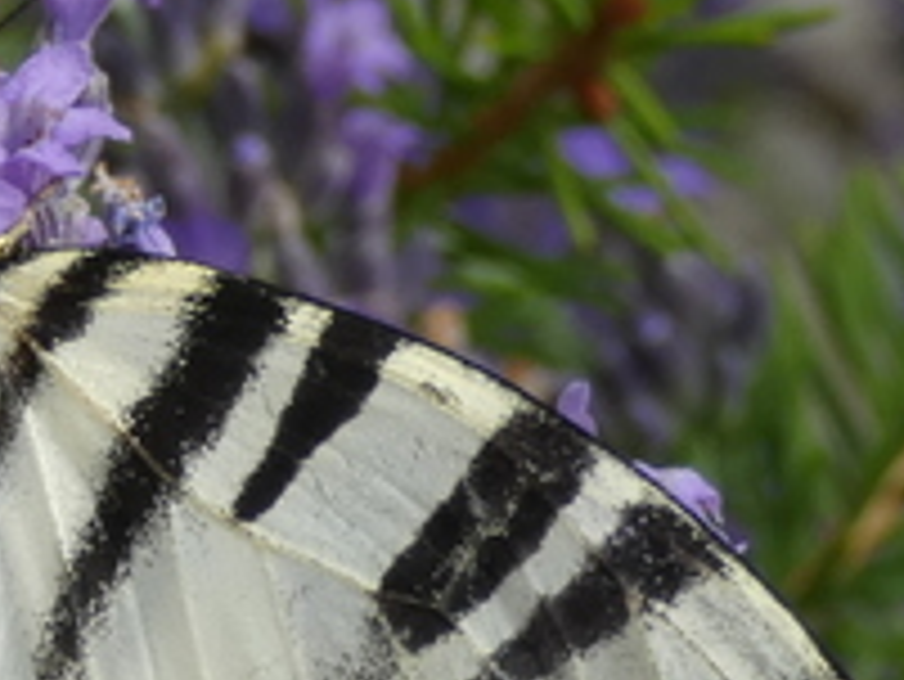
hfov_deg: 5.2
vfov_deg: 3.9
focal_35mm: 382
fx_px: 9982
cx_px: -205
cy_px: 793
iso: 80
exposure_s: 1/80
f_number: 4.7
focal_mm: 16
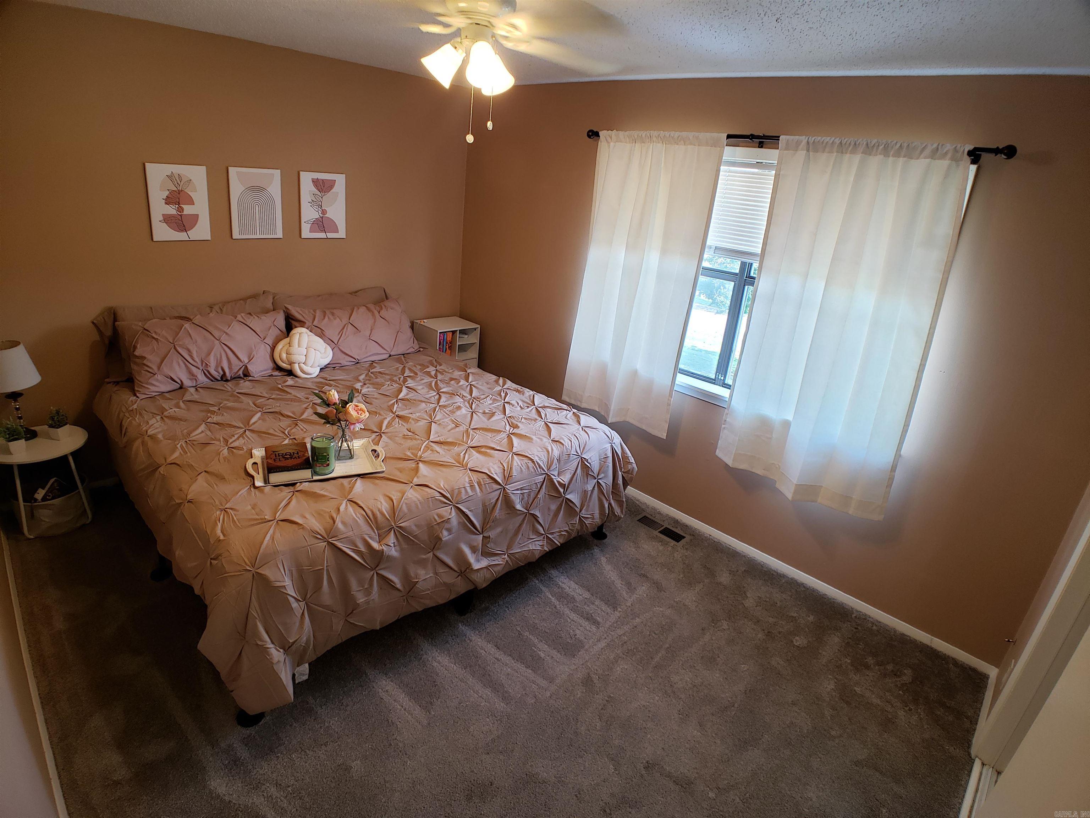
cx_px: 545
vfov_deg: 53.1
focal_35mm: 26
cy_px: 409
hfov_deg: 67.3
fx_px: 819
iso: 100
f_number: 2.4
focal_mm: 4.3
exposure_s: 1/50
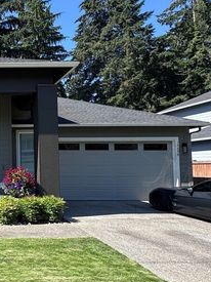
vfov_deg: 53.9
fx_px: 277
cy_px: 153
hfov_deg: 33.8
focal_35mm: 34
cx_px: -42
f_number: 2.2
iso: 40
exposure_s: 1/646
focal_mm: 2.22
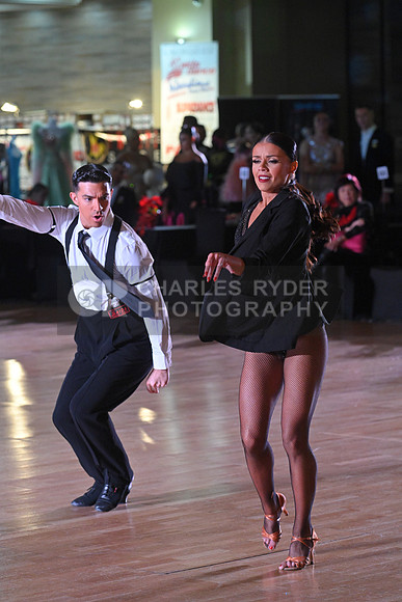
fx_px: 2260
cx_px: 201
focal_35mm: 135
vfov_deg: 15.2
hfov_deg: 10.2
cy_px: 301
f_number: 5.6
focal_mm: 135
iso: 4000
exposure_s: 1/320
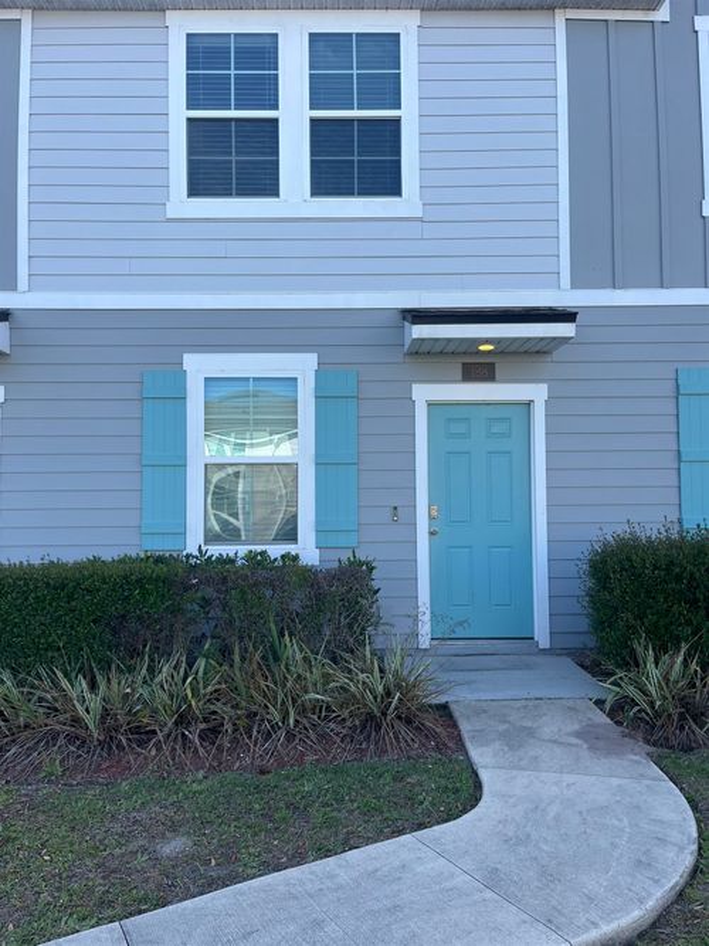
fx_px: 710
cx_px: 354
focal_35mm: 26
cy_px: 473
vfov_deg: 67.3
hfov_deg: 53.0
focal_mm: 5.1
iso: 50
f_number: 1.6
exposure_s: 1/1106
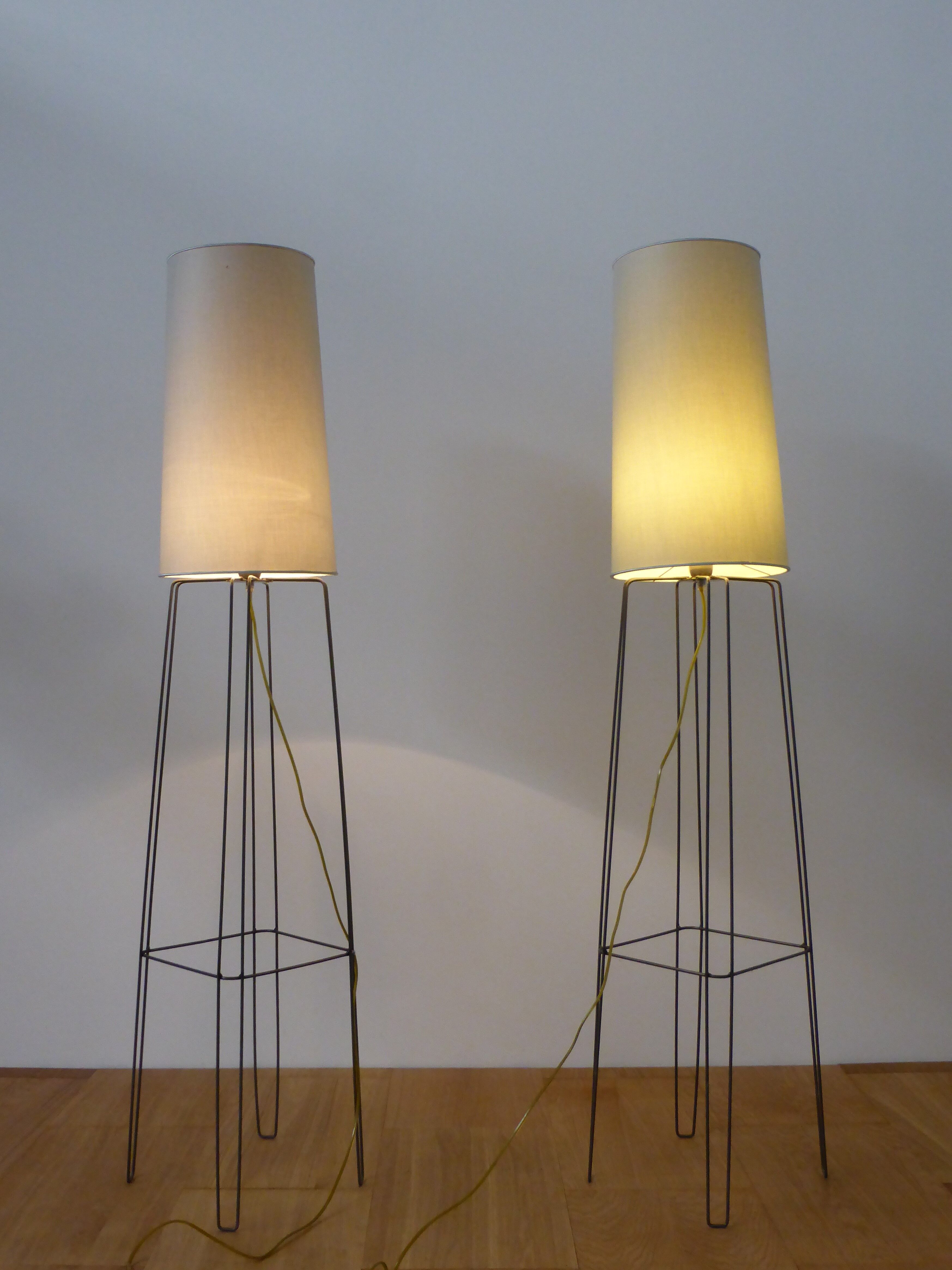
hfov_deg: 40.7
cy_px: 635
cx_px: 476
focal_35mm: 35
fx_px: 1283
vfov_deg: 52.6
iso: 320
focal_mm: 6.1
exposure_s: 1/60
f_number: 3.7
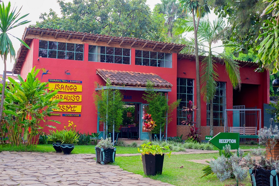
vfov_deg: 27.0
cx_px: 140
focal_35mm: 50
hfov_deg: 39.6
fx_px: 388
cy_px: 93
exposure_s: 1/125
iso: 400
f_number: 4
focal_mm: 50
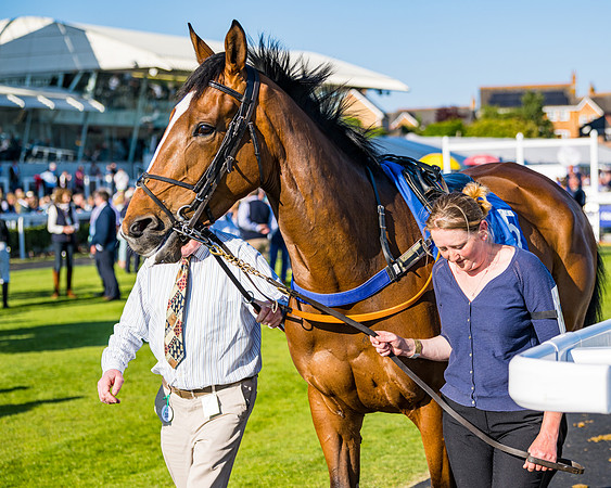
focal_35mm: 95
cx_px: 386
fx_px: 1710
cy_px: 267
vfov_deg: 16.2
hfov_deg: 20.2
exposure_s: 1/2000
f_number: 4
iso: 200
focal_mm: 75
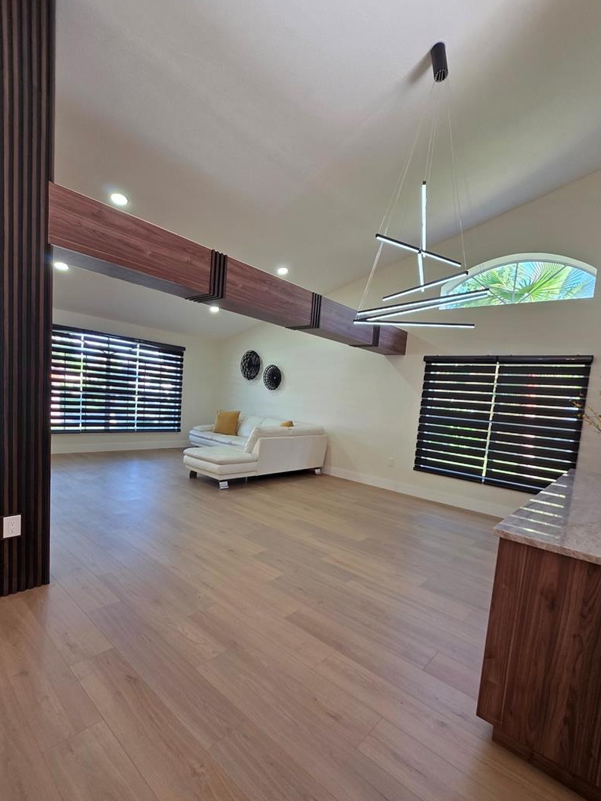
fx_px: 347
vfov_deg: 97.9
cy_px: 434
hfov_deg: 81.5
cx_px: 330
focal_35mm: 15
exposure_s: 1/120
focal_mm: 2.2
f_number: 1.9
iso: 160
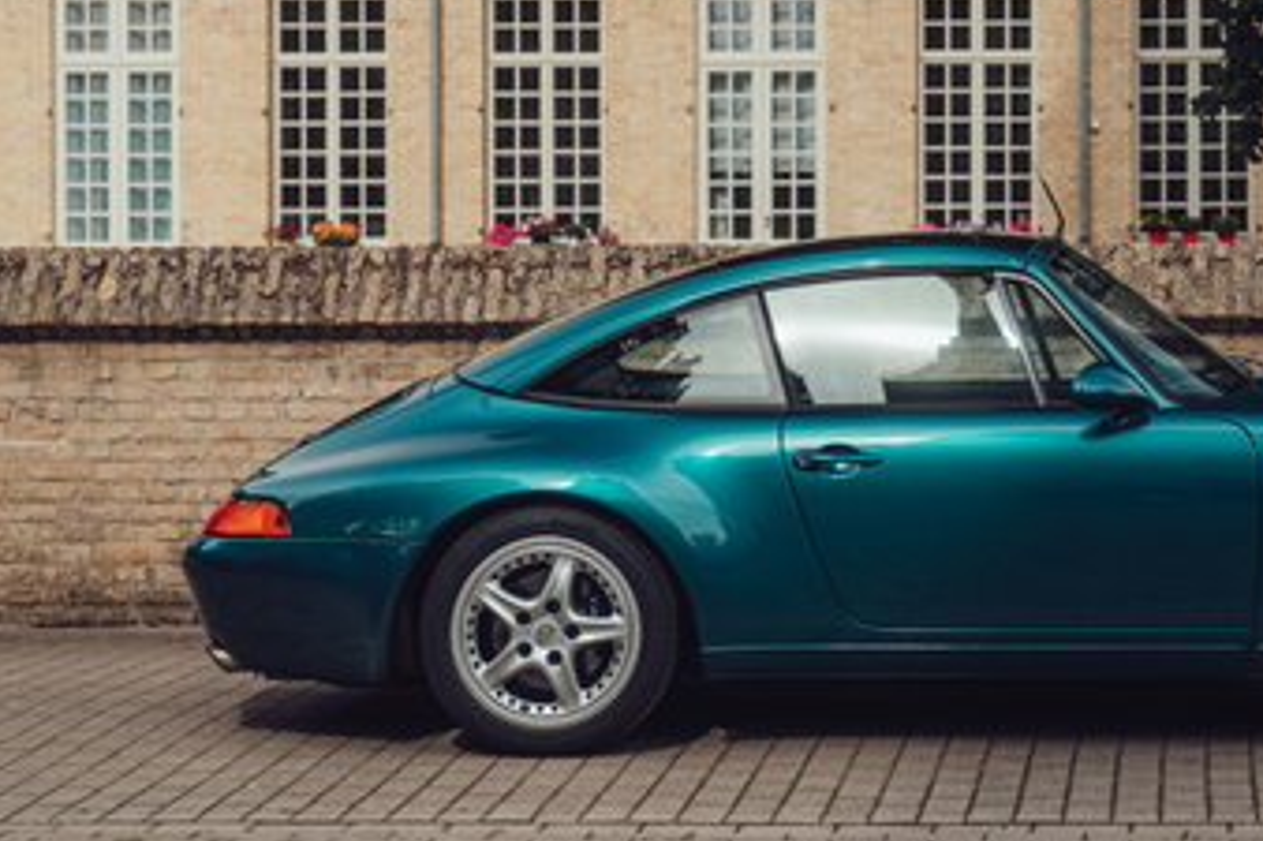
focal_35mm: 109
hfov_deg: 18.5
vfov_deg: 12.5
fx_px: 3822
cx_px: 1069
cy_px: 245
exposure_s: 1/320
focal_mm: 48
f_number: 3.5
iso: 100
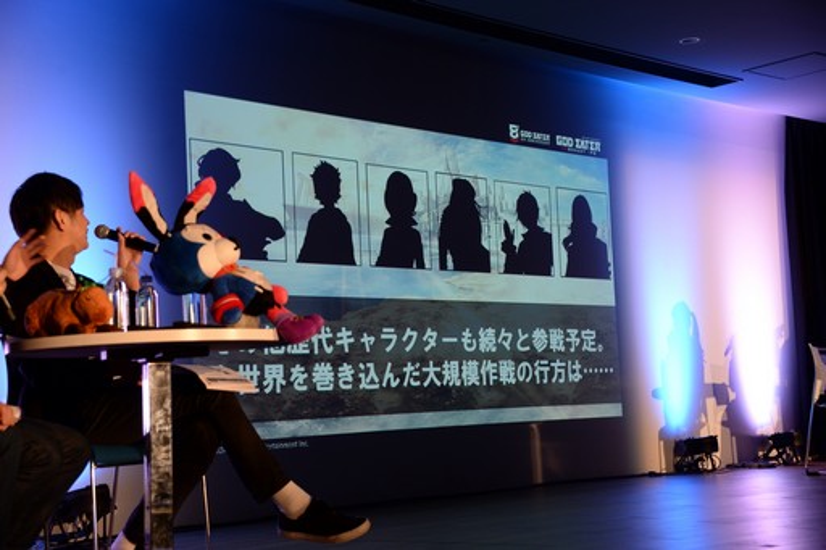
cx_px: 413
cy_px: 275
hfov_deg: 35.7
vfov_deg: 24.2
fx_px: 1284
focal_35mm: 56
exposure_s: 1/60
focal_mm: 56
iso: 640
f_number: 5
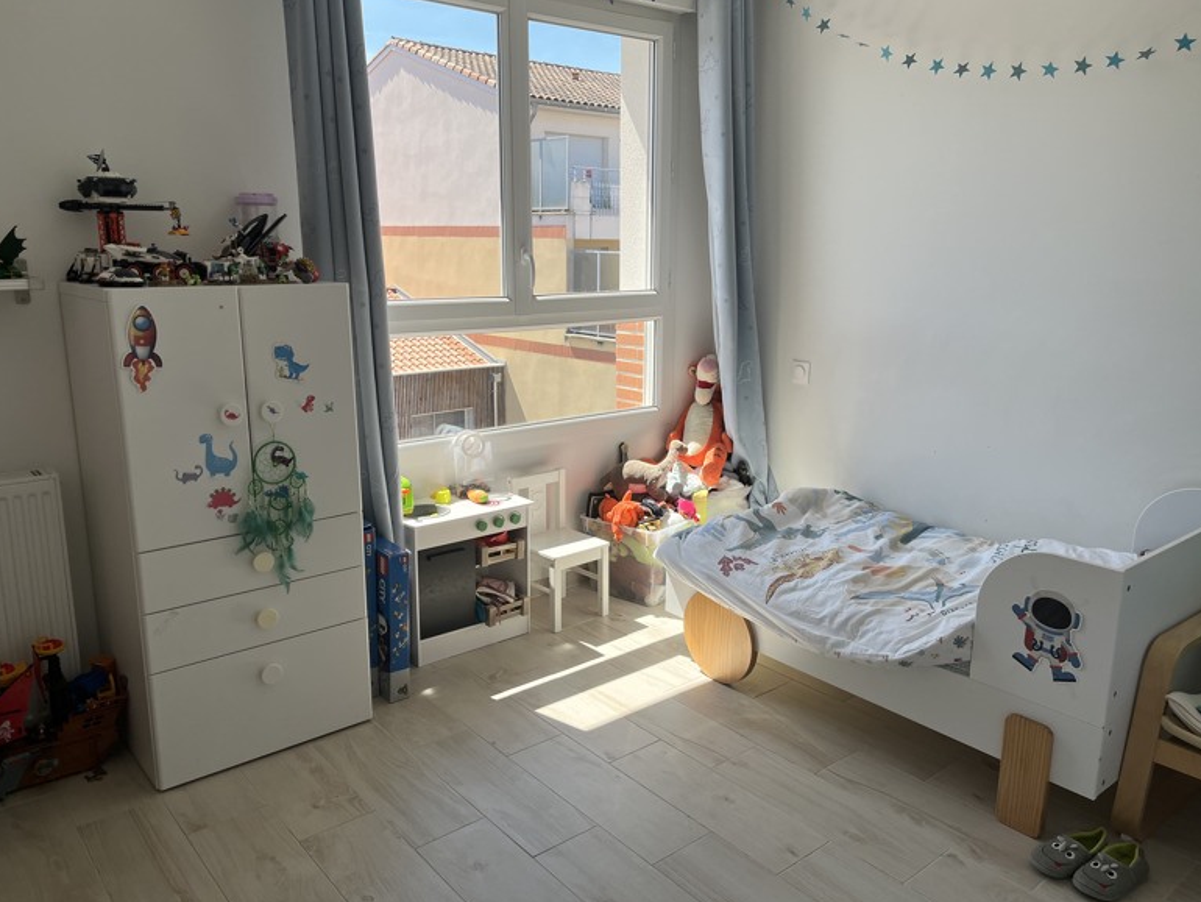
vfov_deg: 51.4
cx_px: 613
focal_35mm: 27
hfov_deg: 65.3
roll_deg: -1.1
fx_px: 937
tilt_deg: -11.5
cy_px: 453
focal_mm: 5.1
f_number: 1.6
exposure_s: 1/885
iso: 50
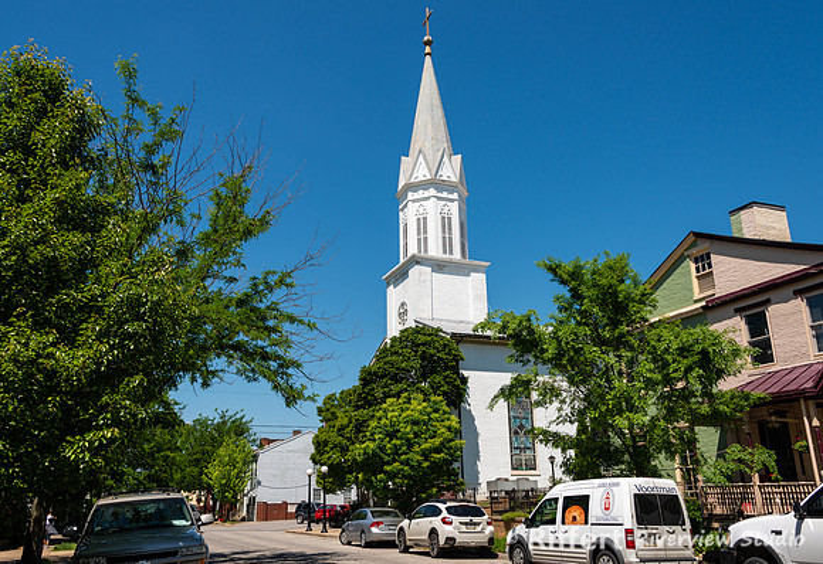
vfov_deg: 44.2
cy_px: 287
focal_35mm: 30
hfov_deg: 61.2
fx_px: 696
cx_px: 389
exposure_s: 1/200
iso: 100
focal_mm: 28
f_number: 10
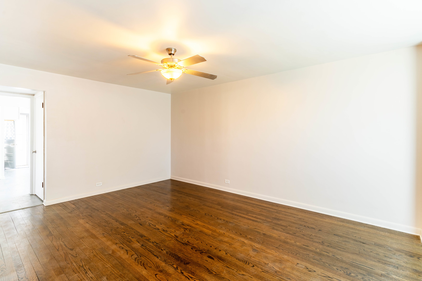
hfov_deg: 93.3
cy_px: 140
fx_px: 199
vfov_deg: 70.4
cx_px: 211
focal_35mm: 17
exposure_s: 1/30
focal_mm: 17
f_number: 8
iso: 160
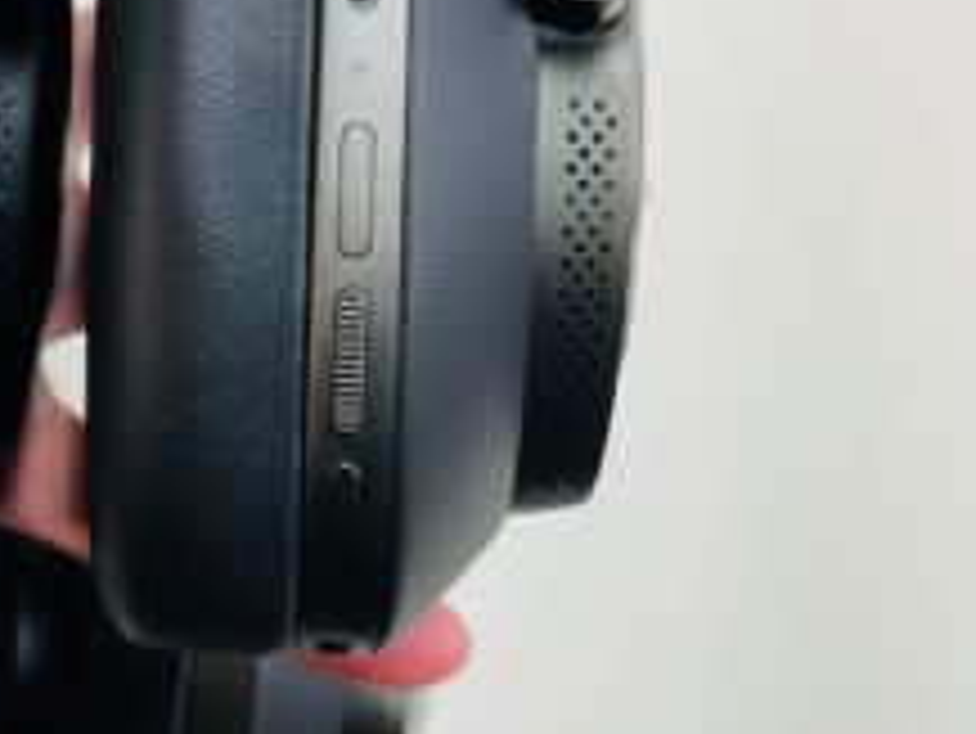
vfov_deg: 21.8
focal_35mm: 67
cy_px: 225
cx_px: 54
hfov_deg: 27.6
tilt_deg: -75.9
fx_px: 1890
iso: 100
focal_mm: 5.1
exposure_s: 1/60
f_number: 1.6
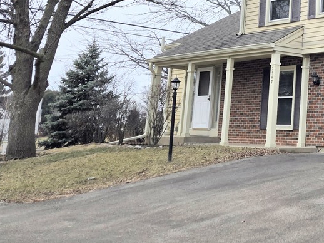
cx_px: 366
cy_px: -21
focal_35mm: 64
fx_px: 599
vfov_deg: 21.8
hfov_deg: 27.4
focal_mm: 5.4
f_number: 1.8
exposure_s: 1/2921
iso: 40
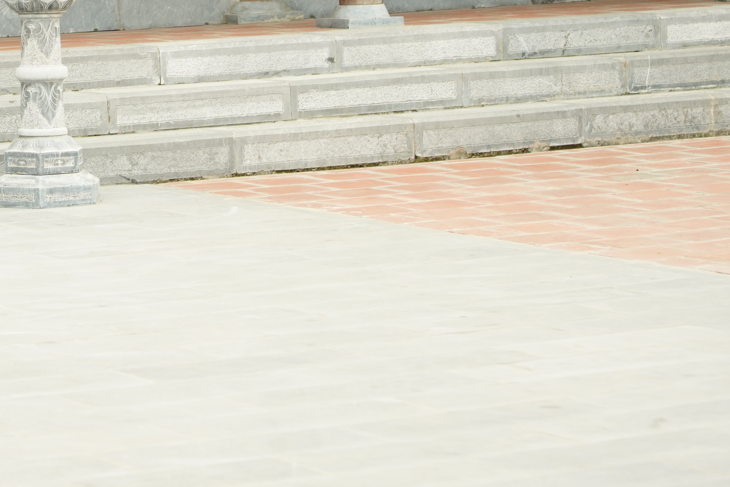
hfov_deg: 11.5
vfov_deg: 7.7
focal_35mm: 177
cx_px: -40
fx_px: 3589
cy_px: -62
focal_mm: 70
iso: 320
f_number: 2.8
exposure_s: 1/200
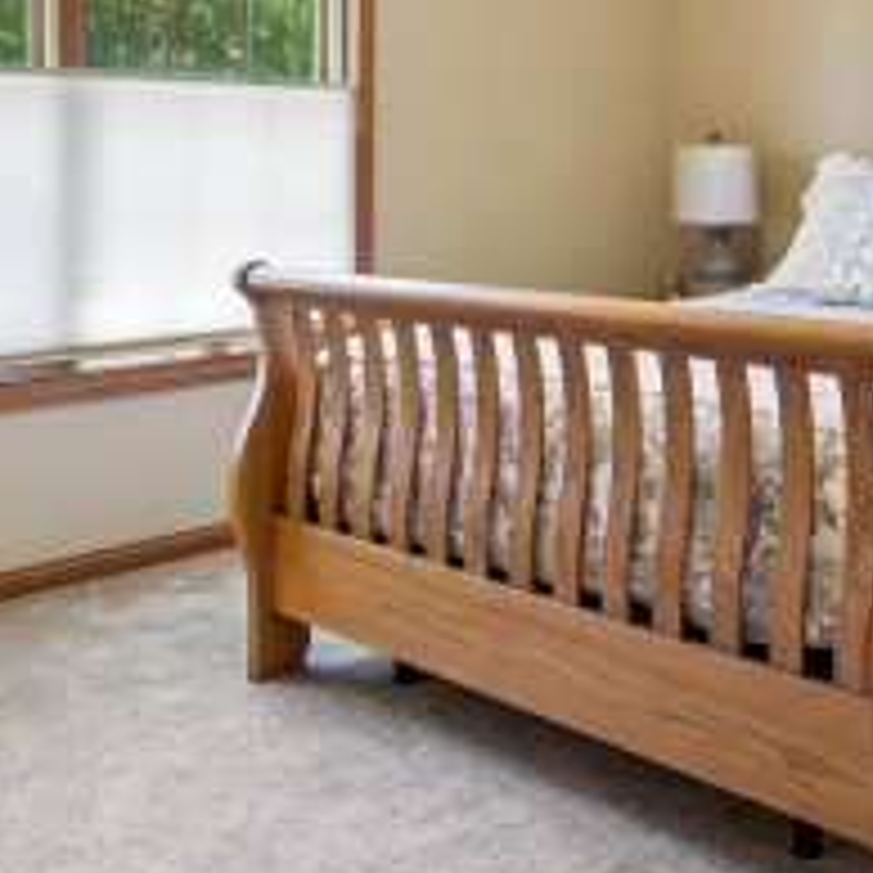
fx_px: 1313
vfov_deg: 35.7
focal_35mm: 46
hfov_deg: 35.5
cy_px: 184
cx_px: 711
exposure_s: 1/10
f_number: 8
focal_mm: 14
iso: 400
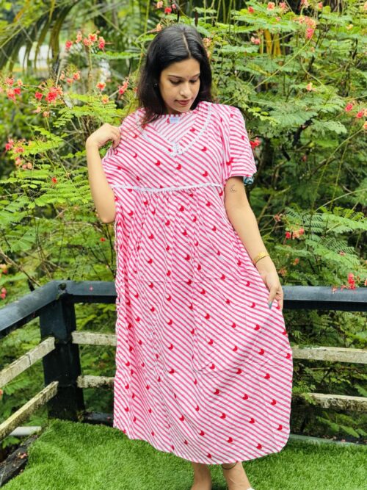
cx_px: 184
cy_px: 245
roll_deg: +3.3
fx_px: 679
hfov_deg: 30.3
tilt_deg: -12.4
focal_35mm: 48
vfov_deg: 39.7
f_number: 1.78
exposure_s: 1/639
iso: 64
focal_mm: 6.76
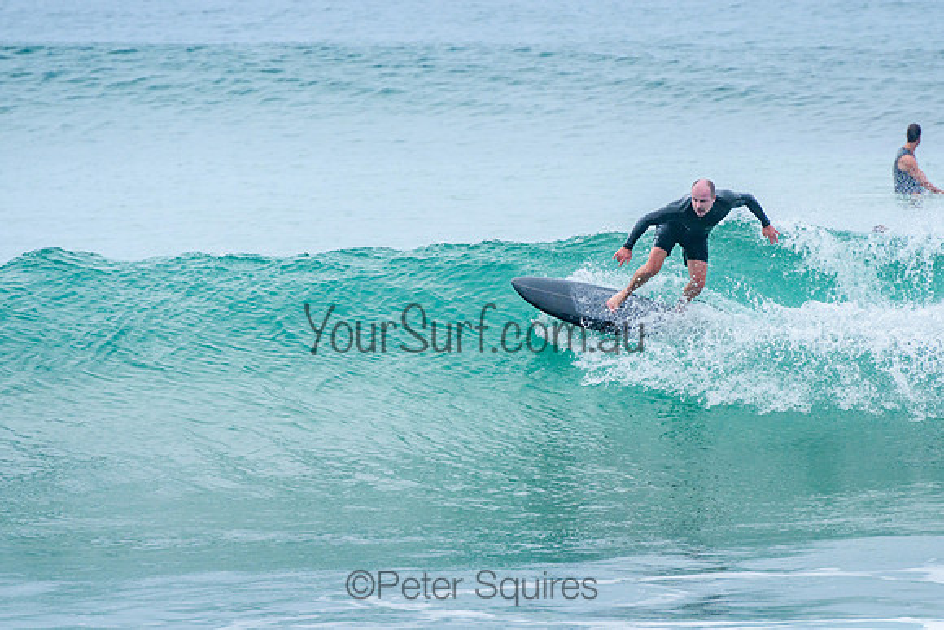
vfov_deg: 2.5
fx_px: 14434
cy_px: 311
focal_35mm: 550
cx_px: 570
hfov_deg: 3.7
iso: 500
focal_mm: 400
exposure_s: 1/2000
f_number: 9
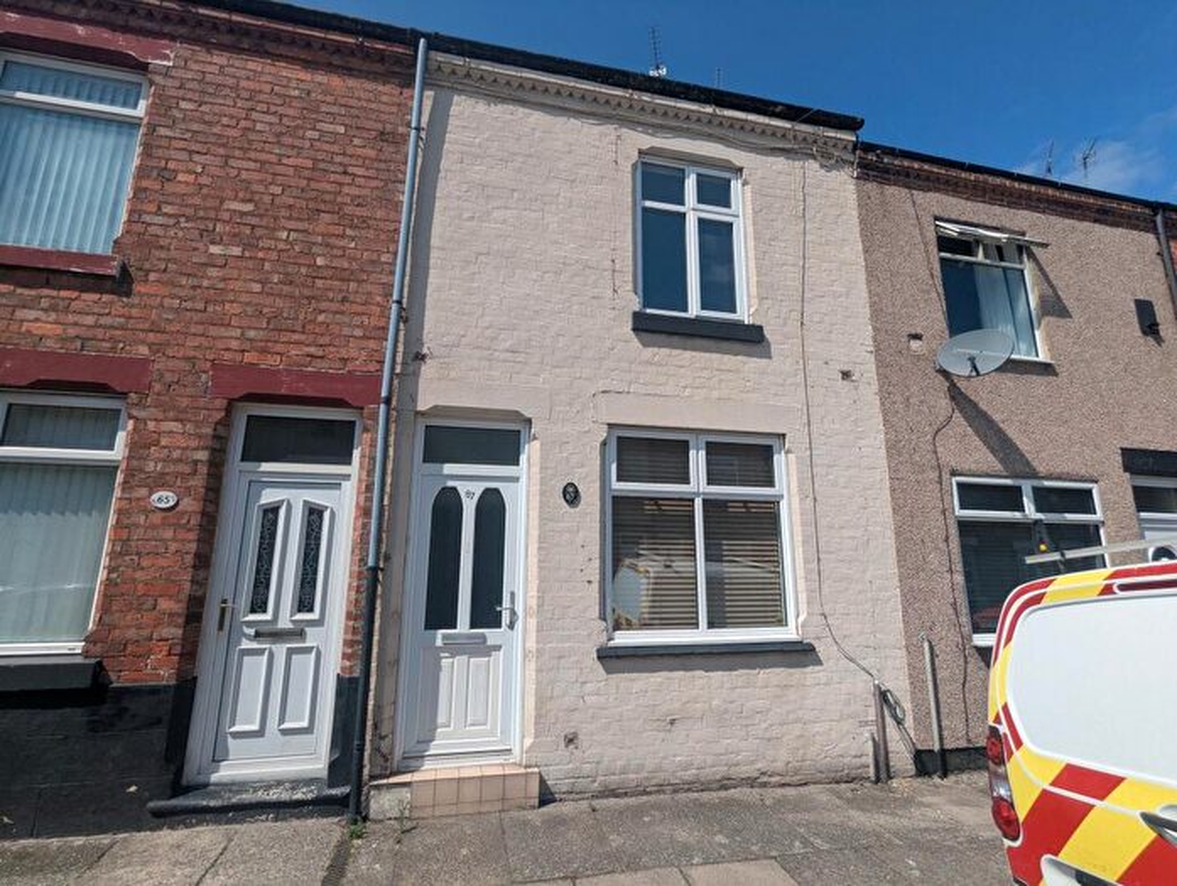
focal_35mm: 16
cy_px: 443
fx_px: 545
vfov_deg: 78.3
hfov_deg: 94.4
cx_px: 588
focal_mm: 2.35
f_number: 2.2
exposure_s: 1/2584
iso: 52
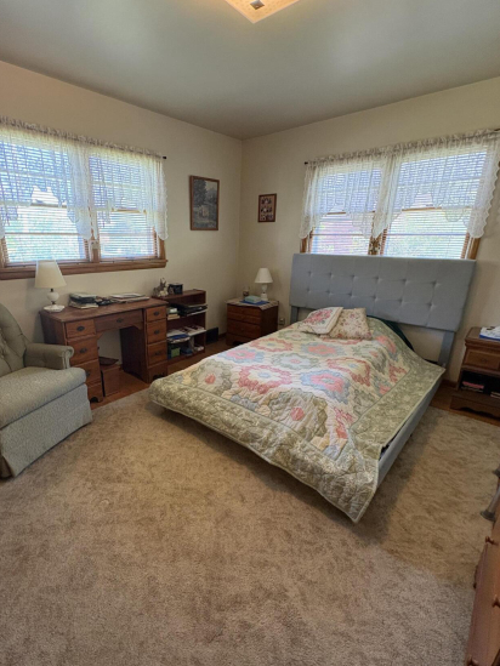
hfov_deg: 74.2
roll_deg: -0.2
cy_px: 345
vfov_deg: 91.0
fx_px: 327
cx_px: 209
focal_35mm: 17
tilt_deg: -17.5
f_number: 2.2
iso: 400
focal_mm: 2.22
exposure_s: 1/60
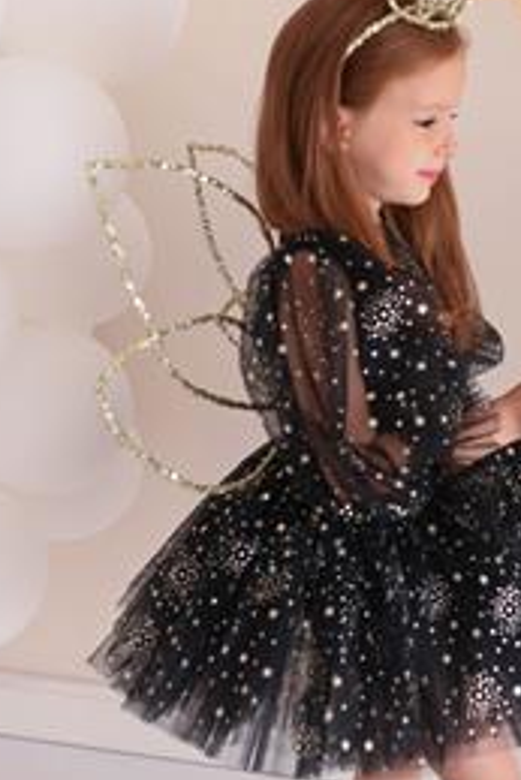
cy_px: 349
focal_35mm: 79
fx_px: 1713
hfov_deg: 17.0
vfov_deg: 25.6
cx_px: 491
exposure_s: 1/250
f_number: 2.5
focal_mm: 35
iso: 200
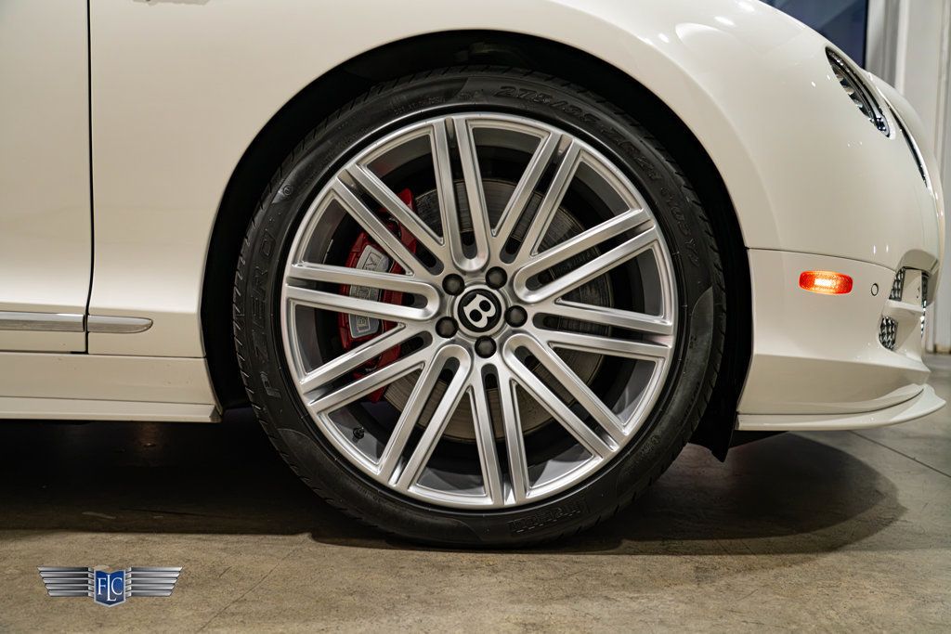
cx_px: 476
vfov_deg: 36.9
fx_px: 951
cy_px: 317
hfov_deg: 53.1
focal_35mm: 36
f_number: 4
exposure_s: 1/60
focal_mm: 36
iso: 1000
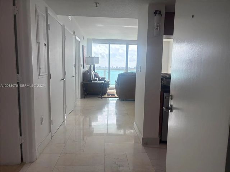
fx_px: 173
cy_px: 86
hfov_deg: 67.3
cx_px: 115
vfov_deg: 53.1
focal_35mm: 26
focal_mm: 5.96
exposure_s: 1/764
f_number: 1.6
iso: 64
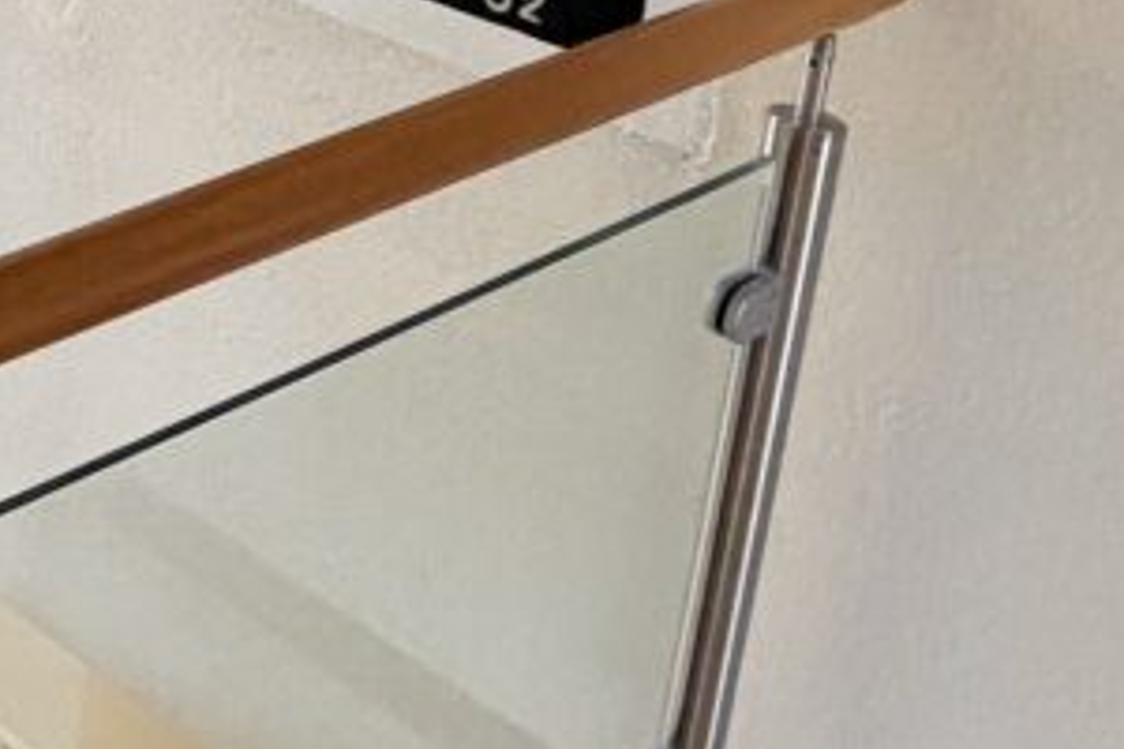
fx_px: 2123
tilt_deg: -11.3
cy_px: -449
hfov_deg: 22.1
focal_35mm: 68
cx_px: -742
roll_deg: -0.5
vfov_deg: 17.5
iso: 320
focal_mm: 2.22
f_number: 2.2
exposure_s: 1/100
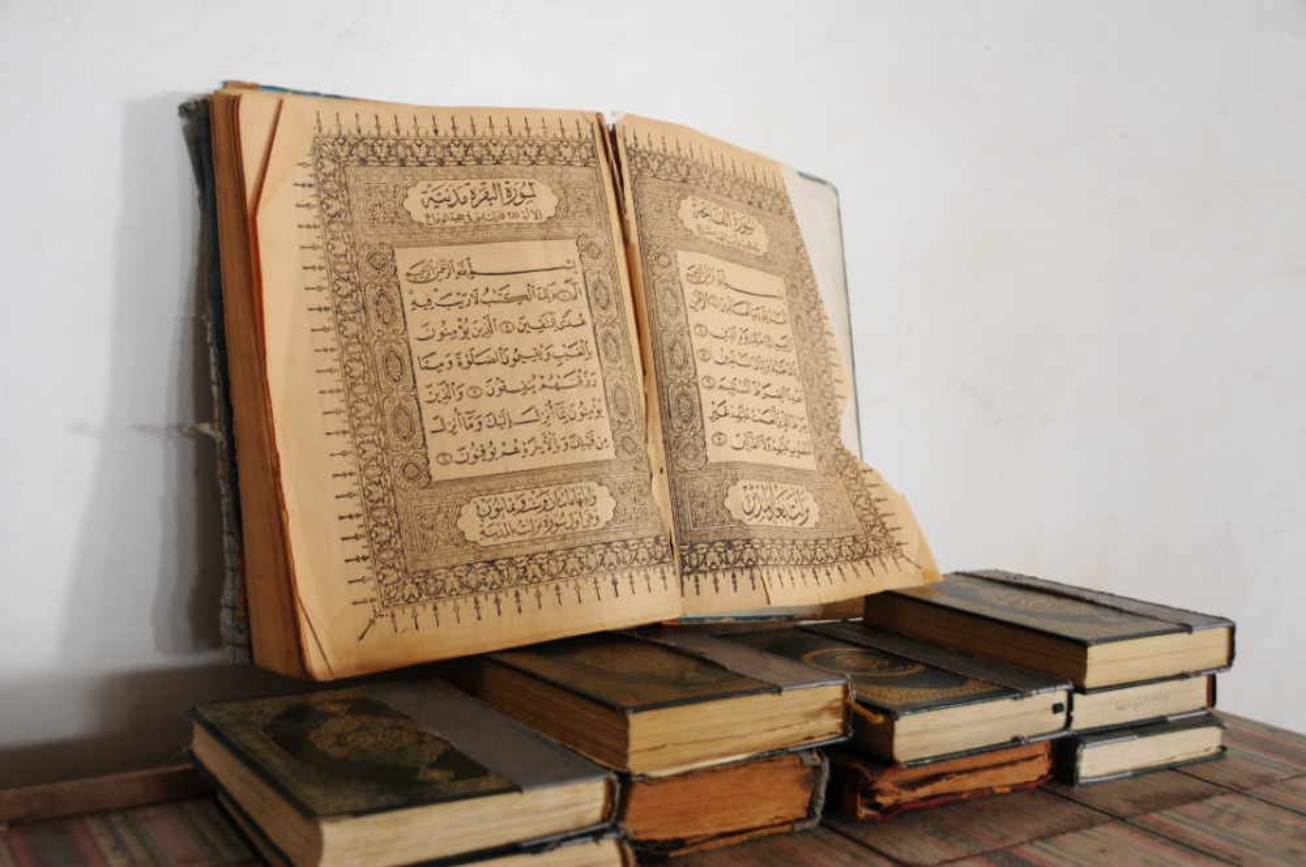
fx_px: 1413
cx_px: 653
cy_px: 434
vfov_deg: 34.1
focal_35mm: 39
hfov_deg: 49.6
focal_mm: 26
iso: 500
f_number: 4
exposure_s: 1/10
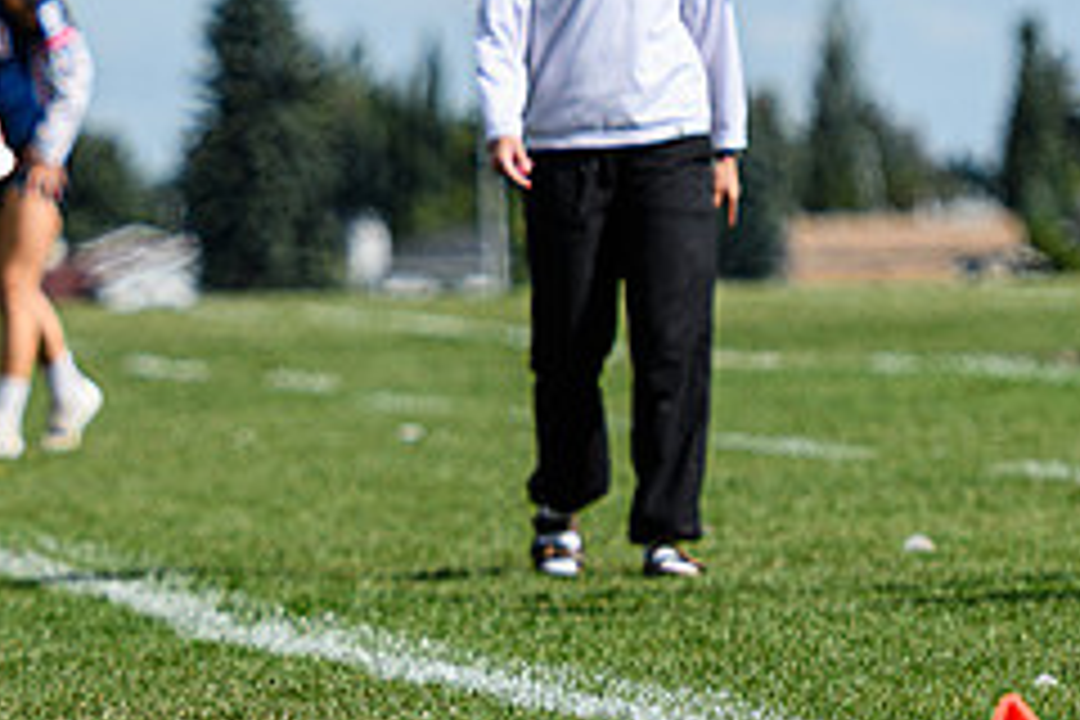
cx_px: -69
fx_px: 19738
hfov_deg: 3.1
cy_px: -76
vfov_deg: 2.1
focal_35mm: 658
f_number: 3.2
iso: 100
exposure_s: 1/2000
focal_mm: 145
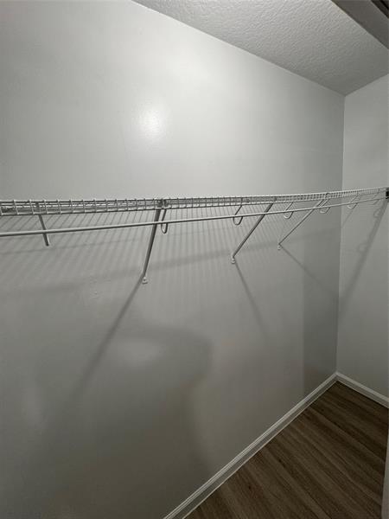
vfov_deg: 102.1
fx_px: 210
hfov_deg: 85.7
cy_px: 260
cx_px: 194
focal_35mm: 14
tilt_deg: -10.1
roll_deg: +6.2
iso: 160
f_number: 2.2
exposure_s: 1/120
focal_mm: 2.22
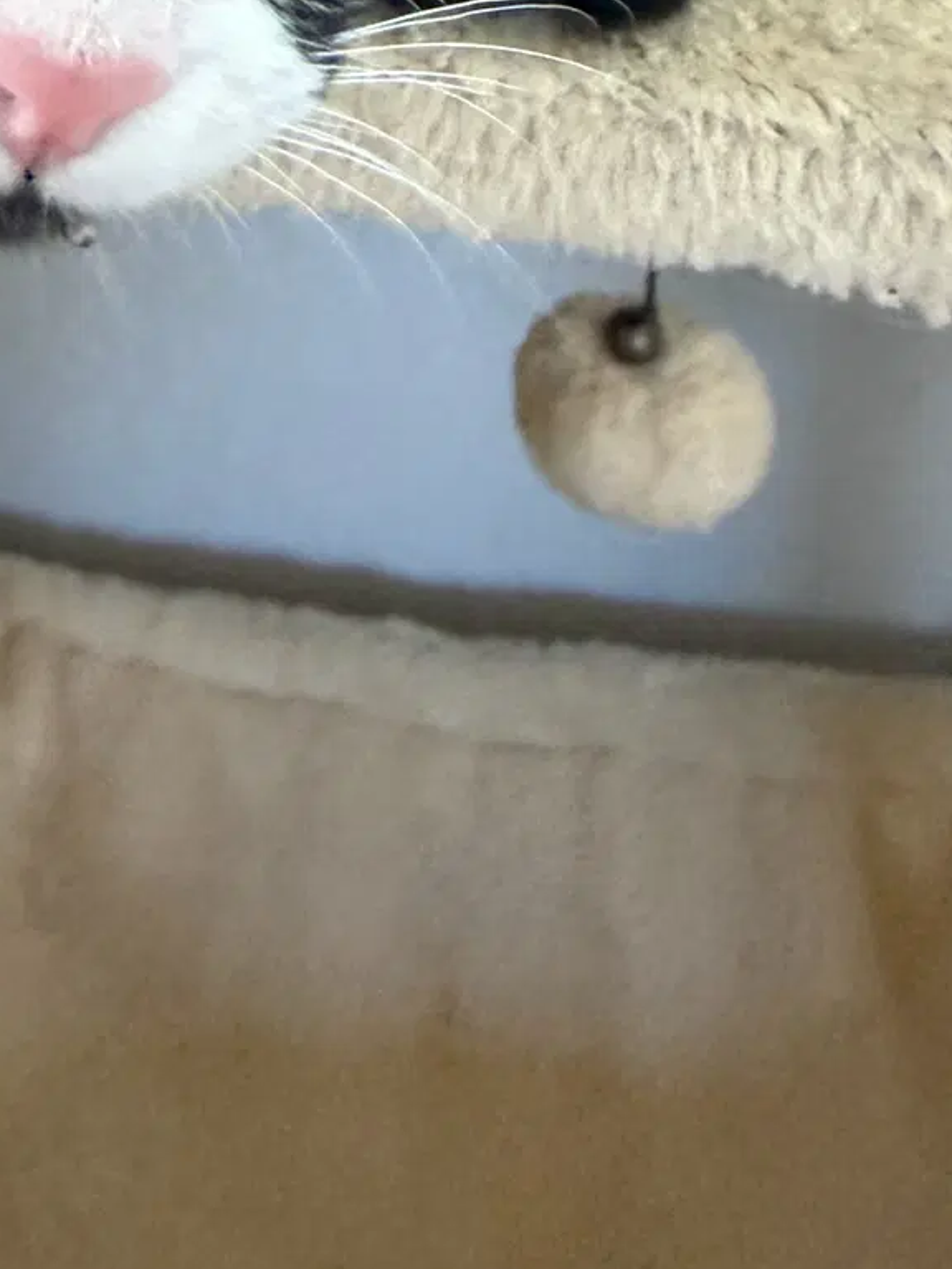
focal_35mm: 64
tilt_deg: -13.4
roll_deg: -2.9
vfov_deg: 26.0
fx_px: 2347
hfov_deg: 22.3
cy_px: -372
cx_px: 60
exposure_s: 1/60
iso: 640
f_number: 2.2
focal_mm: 2.22
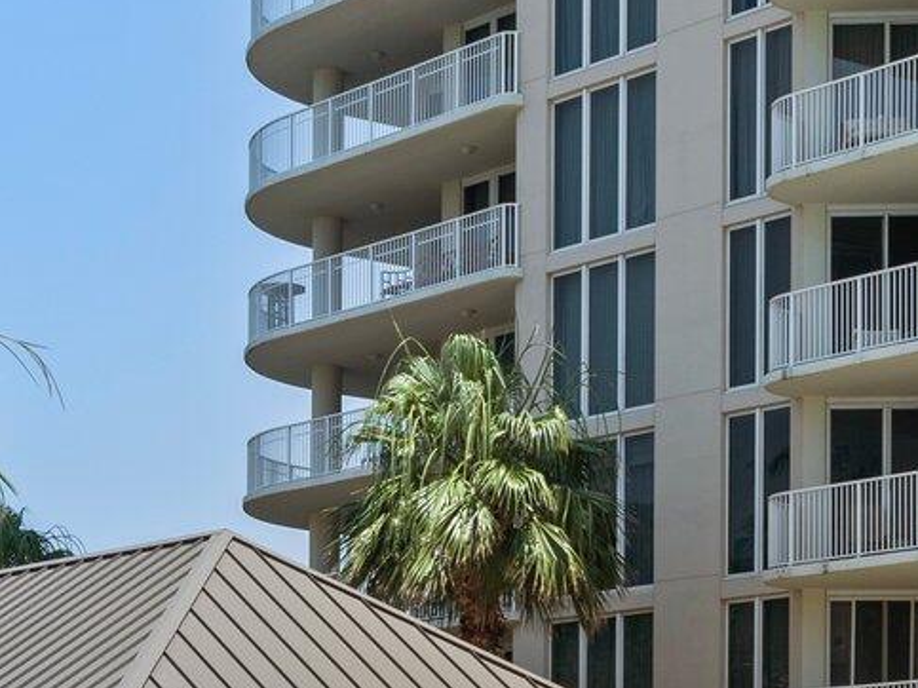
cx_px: 515
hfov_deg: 18.5
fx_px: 2810
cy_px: 890
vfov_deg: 13.5
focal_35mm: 106
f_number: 13
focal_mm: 26
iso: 200
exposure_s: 1/200
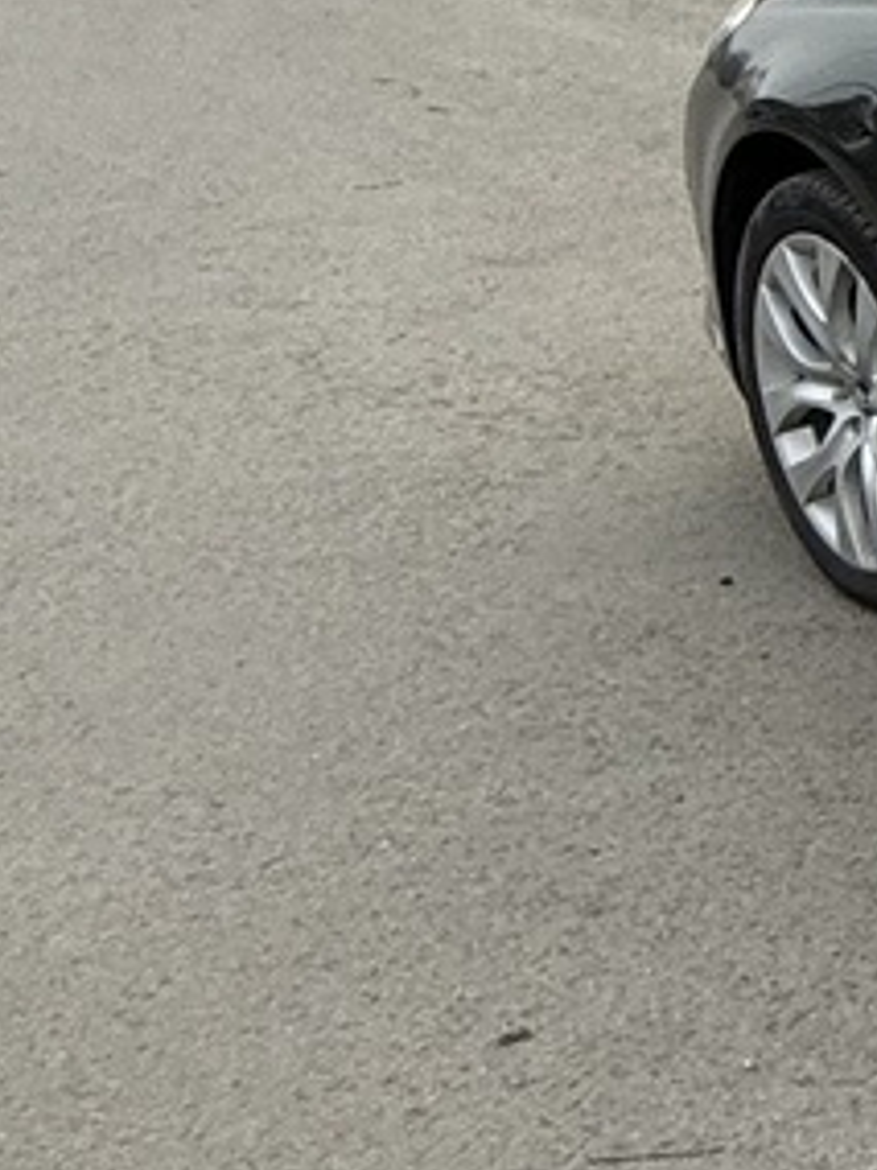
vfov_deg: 24.7
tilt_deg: -18.1
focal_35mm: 79
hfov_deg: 13.0
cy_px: 470
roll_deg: -2.7
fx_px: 2669
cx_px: 2223
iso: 50
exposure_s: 1/506
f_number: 2.2
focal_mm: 2.22
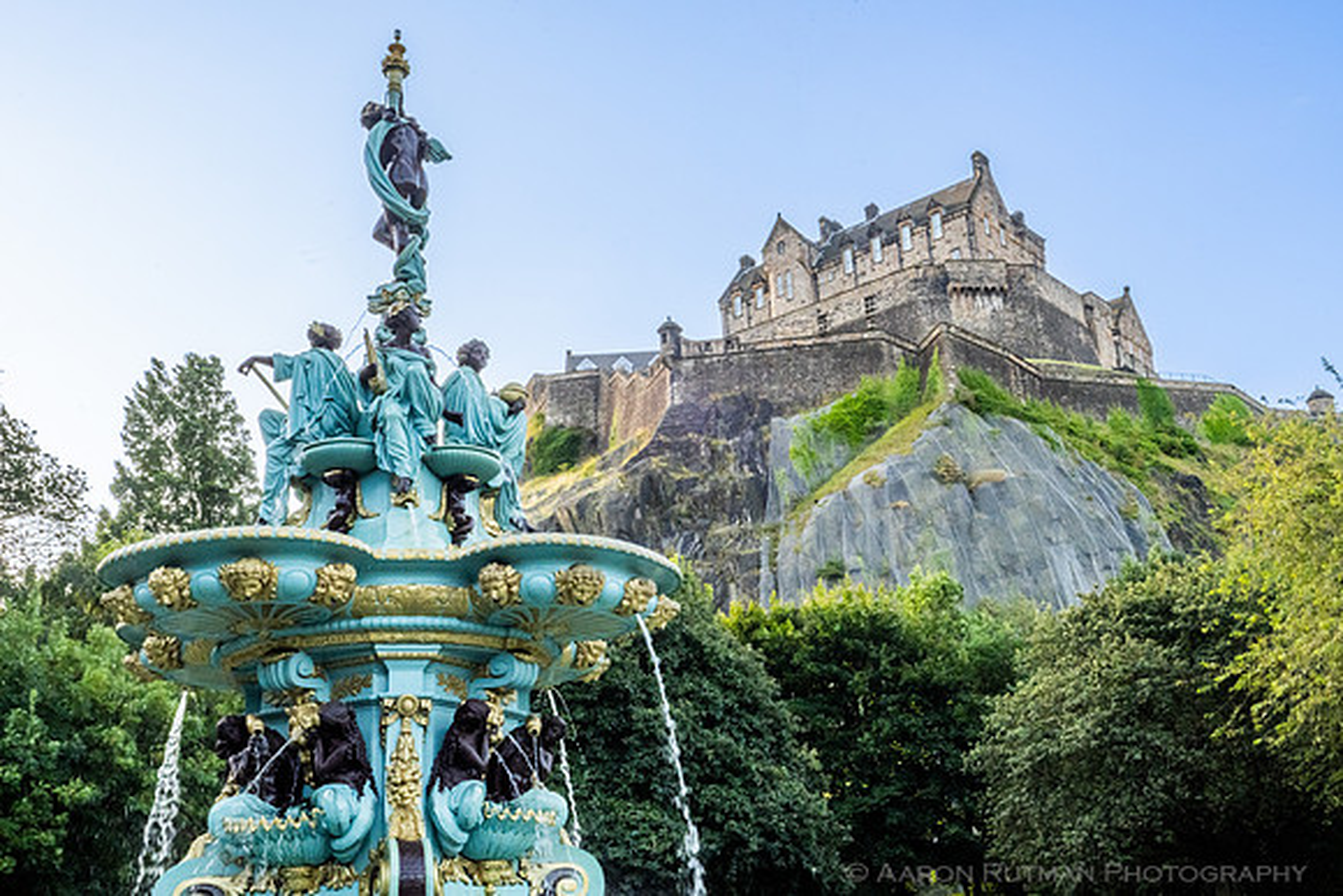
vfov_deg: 35.4
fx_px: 1403
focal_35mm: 38
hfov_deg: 51.1
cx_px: 696
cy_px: 416
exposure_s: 1/100
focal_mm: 35
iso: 1250
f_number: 22
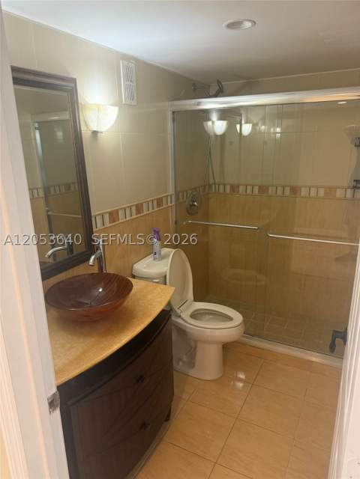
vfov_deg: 71.6
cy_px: 240
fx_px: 333
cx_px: 180
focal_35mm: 24
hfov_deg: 56.8
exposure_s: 1/60
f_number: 1.78
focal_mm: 6.76
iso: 250
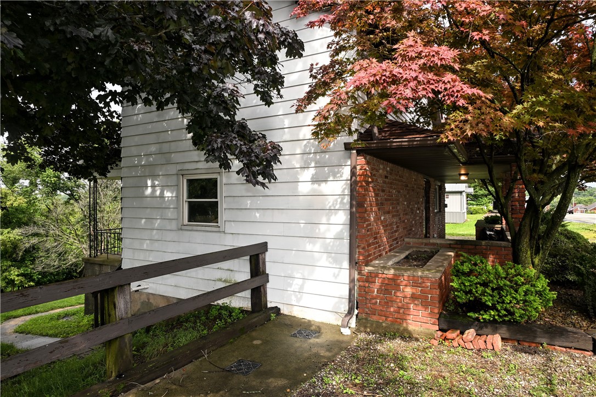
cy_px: 198
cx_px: 298
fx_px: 372
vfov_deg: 56.1
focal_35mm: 22
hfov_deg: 77.3
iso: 100
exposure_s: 1/160
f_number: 6.3
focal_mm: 15
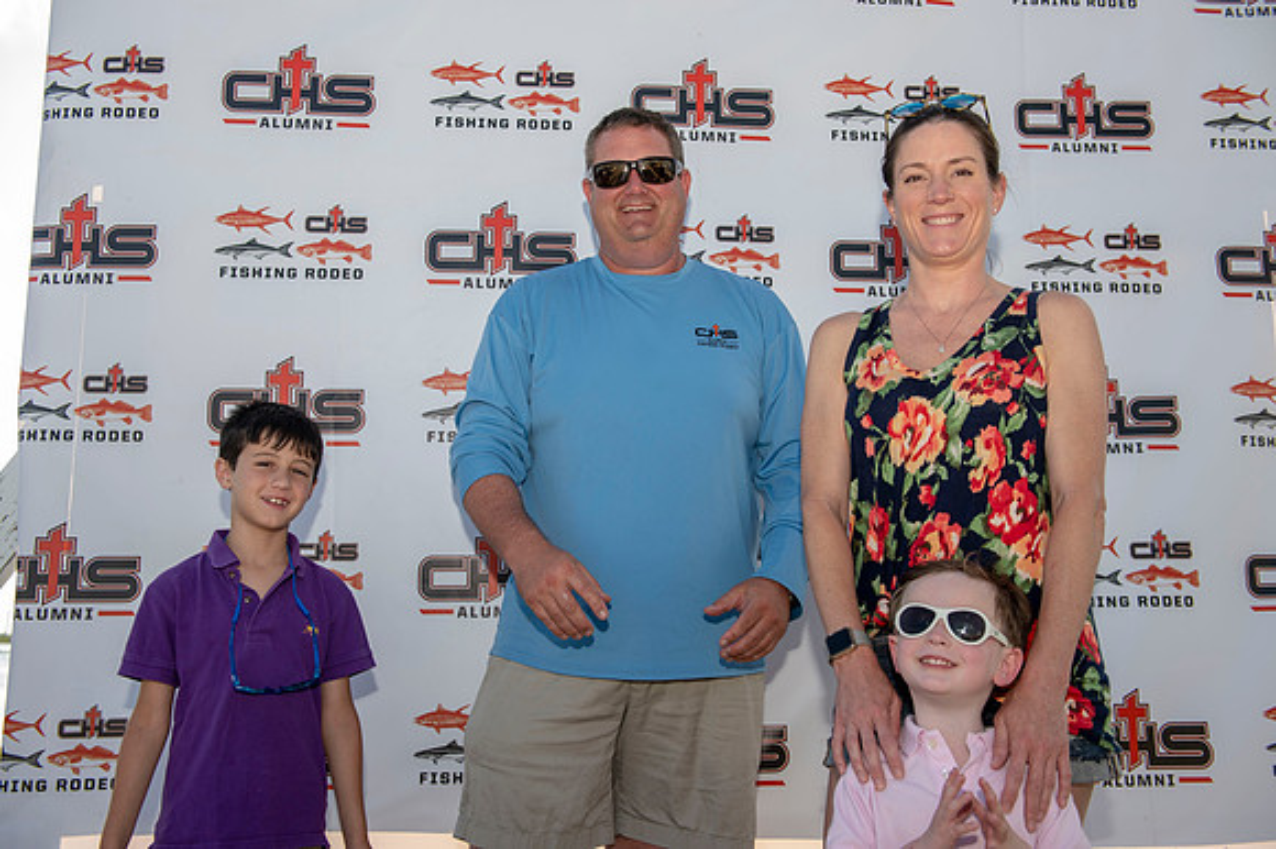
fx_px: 1240
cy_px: 424
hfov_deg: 54.5
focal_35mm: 35
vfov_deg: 37.8
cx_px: 638
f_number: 5
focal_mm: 35
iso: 50
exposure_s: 1/200
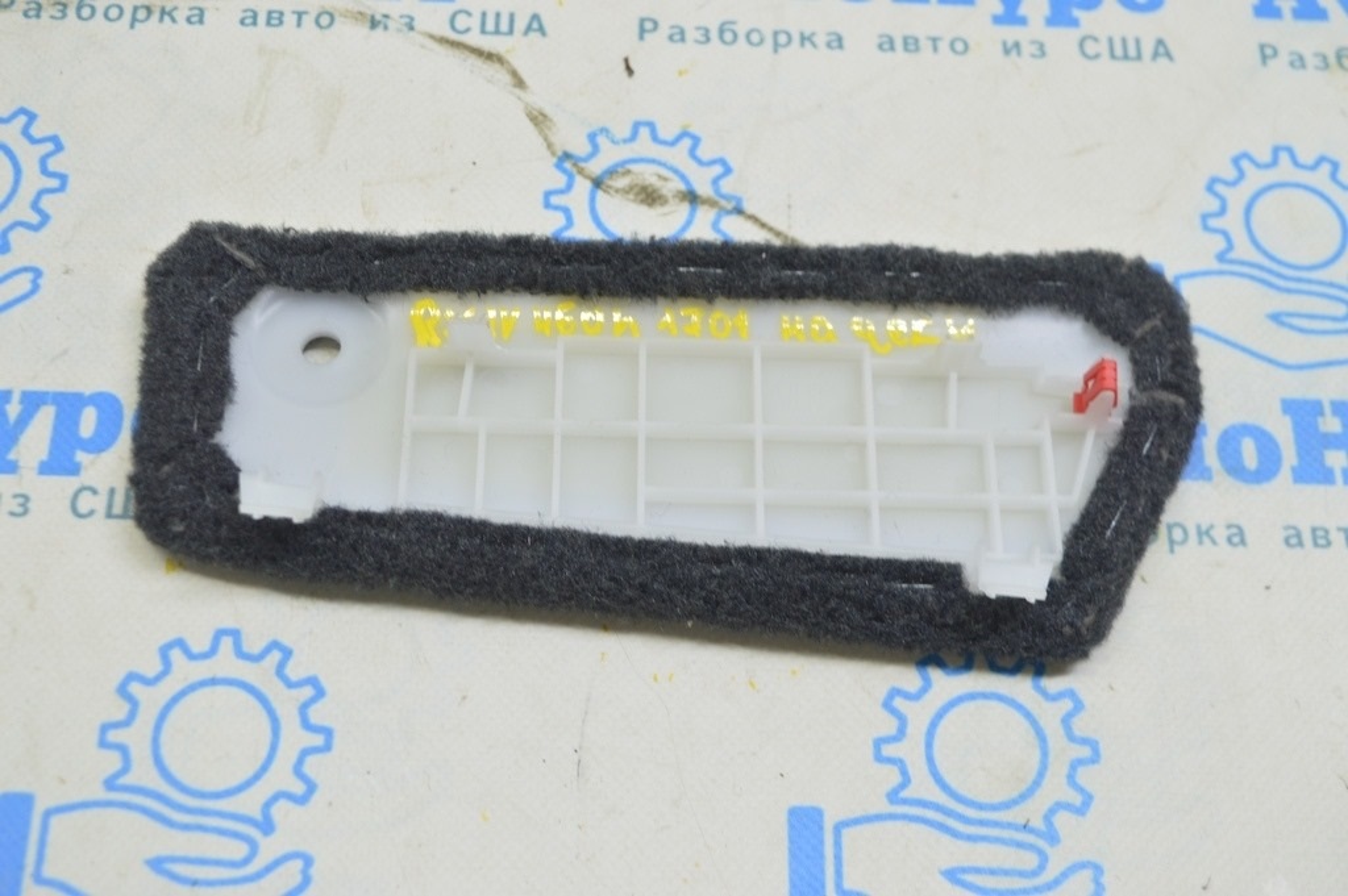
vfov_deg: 26.4
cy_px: 448
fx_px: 1908
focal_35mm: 51
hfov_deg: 38.9
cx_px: 674
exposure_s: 1/20
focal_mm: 34
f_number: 5.6
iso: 400
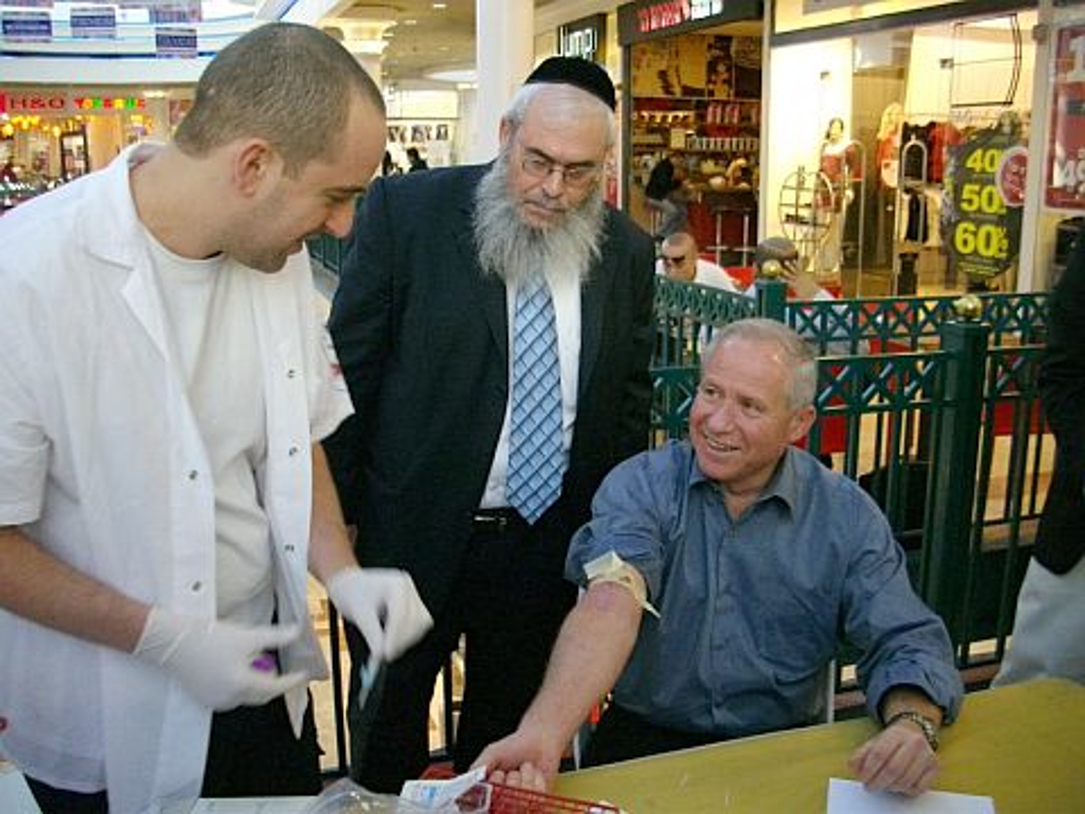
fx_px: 1160
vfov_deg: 38.7
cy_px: 407
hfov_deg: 50.1
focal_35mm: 37
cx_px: 542
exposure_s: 1/50
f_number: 2.8
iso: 375
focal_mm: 6.2
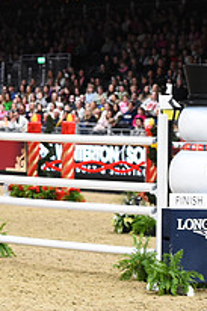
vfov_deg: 8.5
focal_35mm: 242
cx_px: -230
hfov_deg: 5.5
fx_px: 2091
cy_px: 82
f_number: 3.5
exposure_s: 1/800
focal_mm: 86
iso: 5000
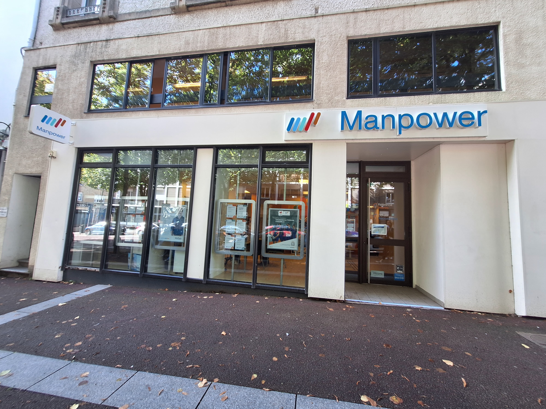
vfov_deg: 89.9
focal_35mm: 13
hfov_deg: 106.2
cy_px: 204
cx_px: 273
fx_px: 205
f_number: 2.2
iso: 50
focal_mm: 1.74
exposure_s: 1/50
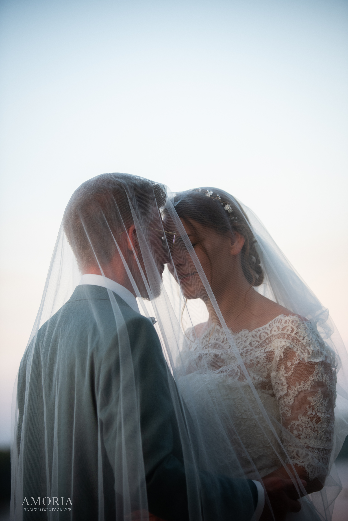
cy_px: 260
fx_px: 1478
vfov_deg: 20.0
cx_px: 174
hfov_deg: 13.4
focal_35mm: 102
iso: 250
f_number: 2.8
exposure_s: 1/160
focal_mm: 102
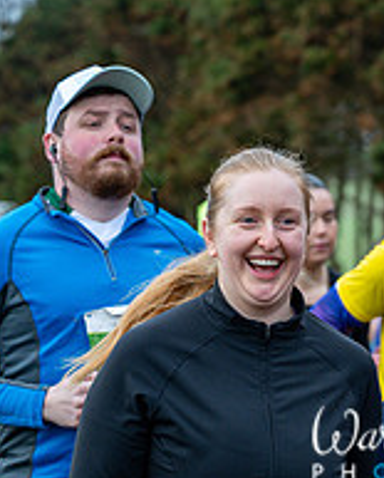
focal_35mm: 197
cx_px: 473
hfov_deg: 7.8
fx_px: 2792
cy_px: 395
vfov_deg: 9.8
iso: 500
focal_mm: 70
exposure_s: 1/1250
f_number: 2.8
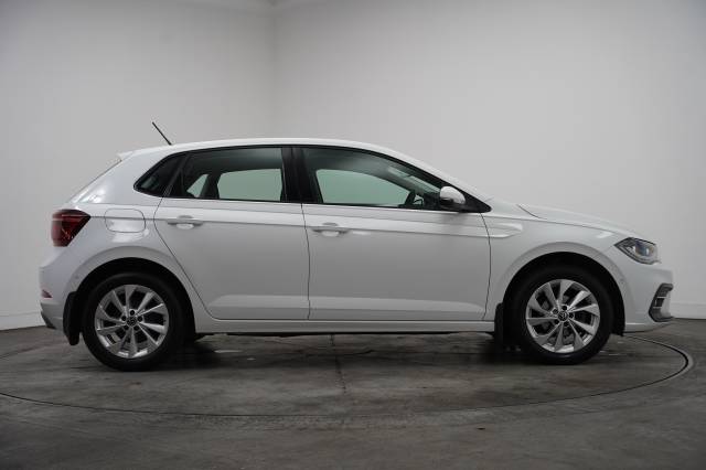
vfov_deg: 29.6
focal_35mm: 45
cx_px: 353
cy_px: 235
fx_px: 890
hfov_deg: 43.3
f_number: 4
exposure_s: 1/160
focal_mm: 45.4
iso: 800
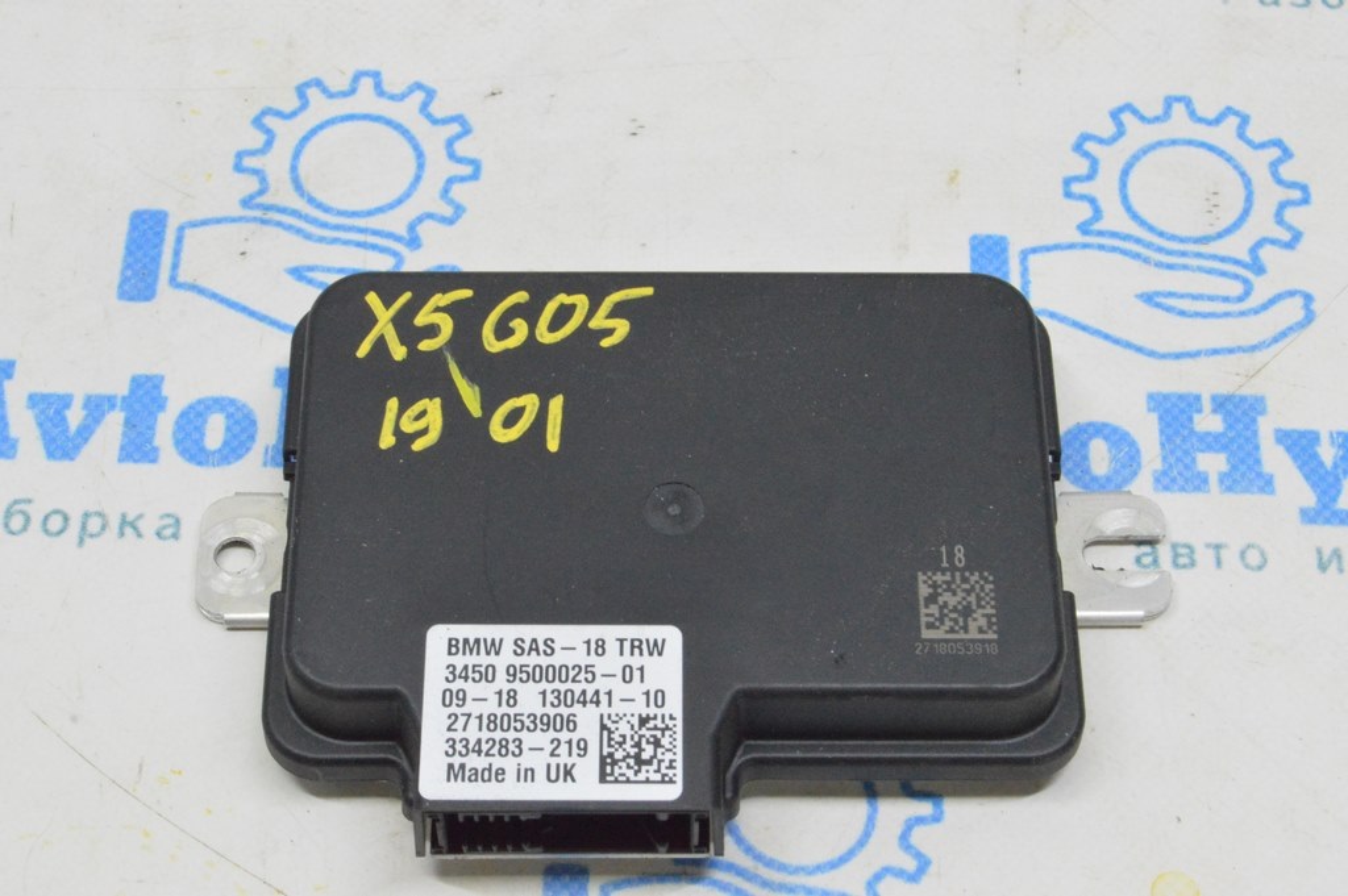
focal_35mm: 75
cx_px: 674
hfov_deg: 27.0
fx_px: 2806
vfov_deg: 18.2
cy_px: 448
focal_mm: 50
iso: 6400
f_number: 20
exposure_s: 1/20
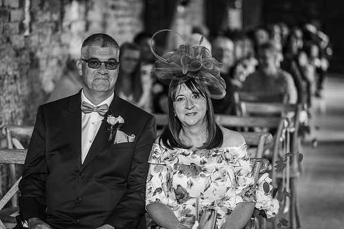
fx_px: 812
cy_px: 114
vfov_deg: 16.1
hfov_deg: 23.9
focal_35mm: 85
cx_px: 172
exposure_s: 1/200
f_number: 1.8
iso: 450
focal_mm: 85
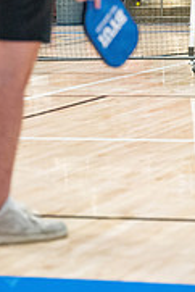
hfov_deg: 7.9
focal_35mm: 174
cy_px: -60
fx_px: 1411
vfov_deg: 11.6
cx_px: 160
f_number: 2.8
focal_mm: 70
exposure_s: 1/500
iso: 5000
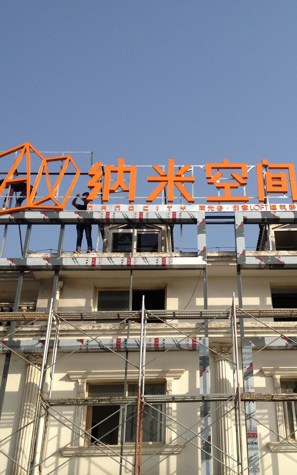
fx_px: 647
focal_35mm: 50
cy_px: 239
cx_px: 211
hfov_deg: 25.6
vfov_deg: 40.3
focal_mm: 4.28
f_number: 2.4
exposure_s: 1/1727
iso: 50
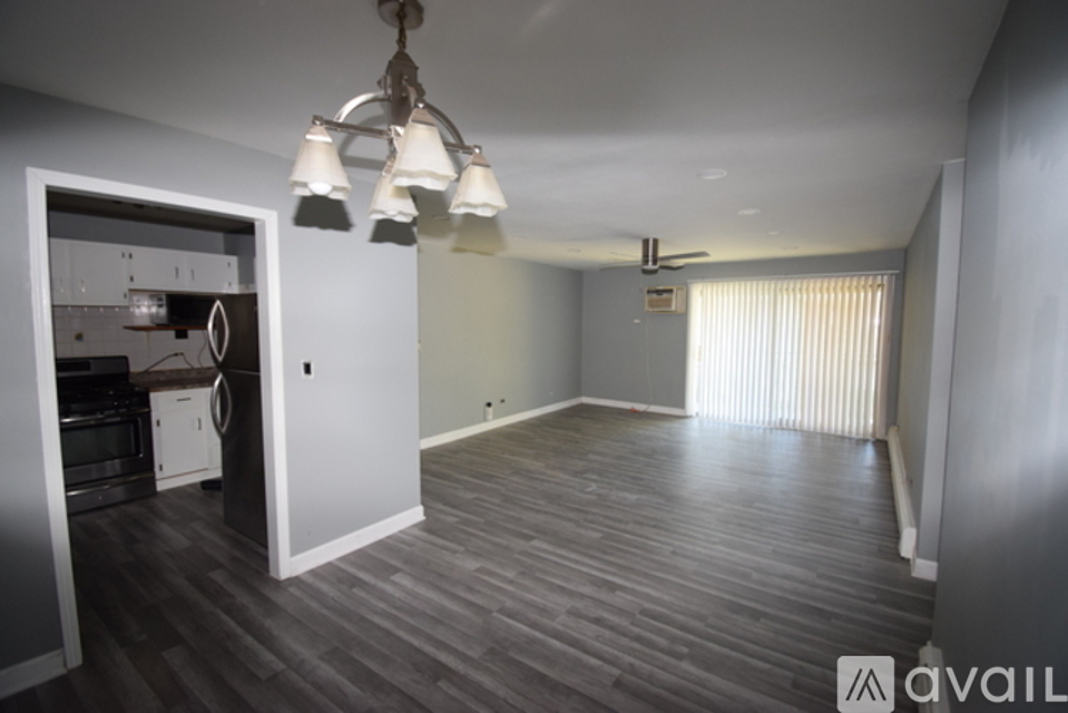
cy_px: 356
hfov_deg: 100.4
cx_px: 534
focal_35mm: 15
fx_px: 445
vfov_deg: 77.4
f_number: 4.5
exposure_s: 1/60
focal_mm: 10
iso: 1100
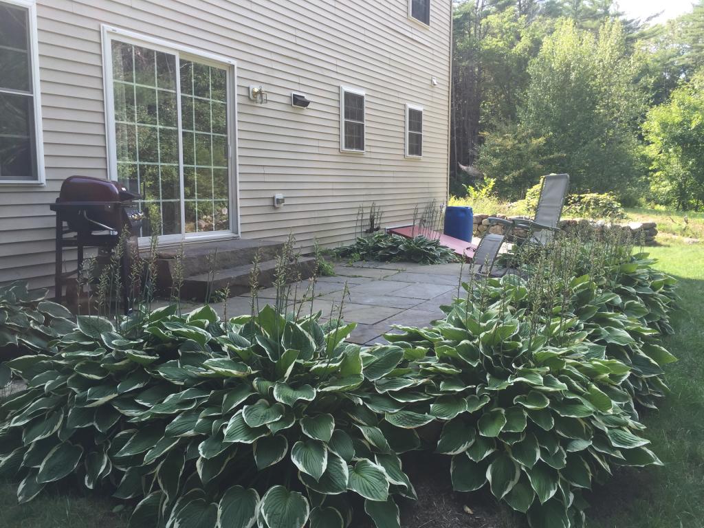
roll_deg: -0.1
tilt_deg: -7.4
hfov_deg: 61.7
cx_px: 352
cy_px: 264
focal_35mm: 29
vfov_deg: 48.2
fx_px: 590
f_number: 2.2
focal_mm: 4.15
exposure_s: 1/344
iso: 32
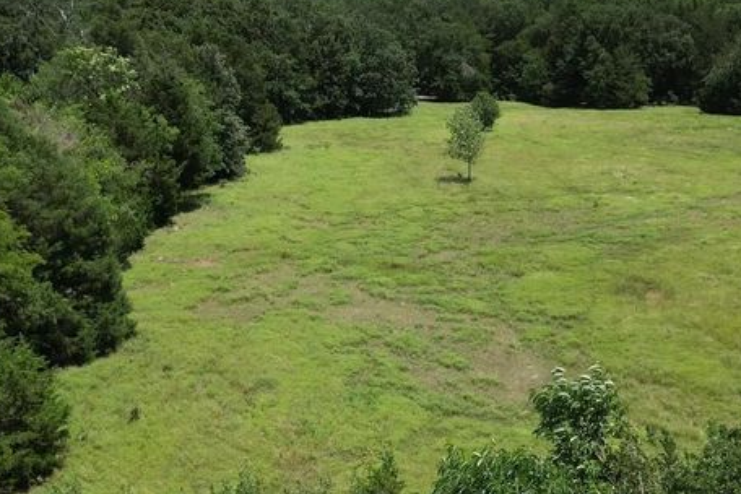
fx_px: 1153
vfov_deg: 24.1
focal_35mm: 56
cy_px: 315
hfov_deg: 35.6
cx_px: 343
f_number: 1.7
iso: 110
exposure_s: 1/2500
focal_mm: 6.72
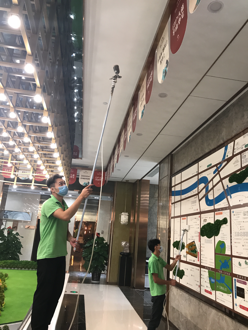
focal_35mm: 28
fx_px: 267
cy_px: 165
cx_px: 124
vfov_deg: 63.4
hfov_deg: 49.7
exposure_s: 1/17
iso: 50
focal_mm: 3.99
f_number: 1.8
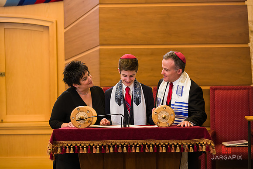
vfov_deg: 9.2
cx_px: 126
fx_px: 1054
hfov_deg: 13.7
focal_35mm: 150
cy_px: 84
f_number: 5.6
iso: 1000
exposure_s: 1/200
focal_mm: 150
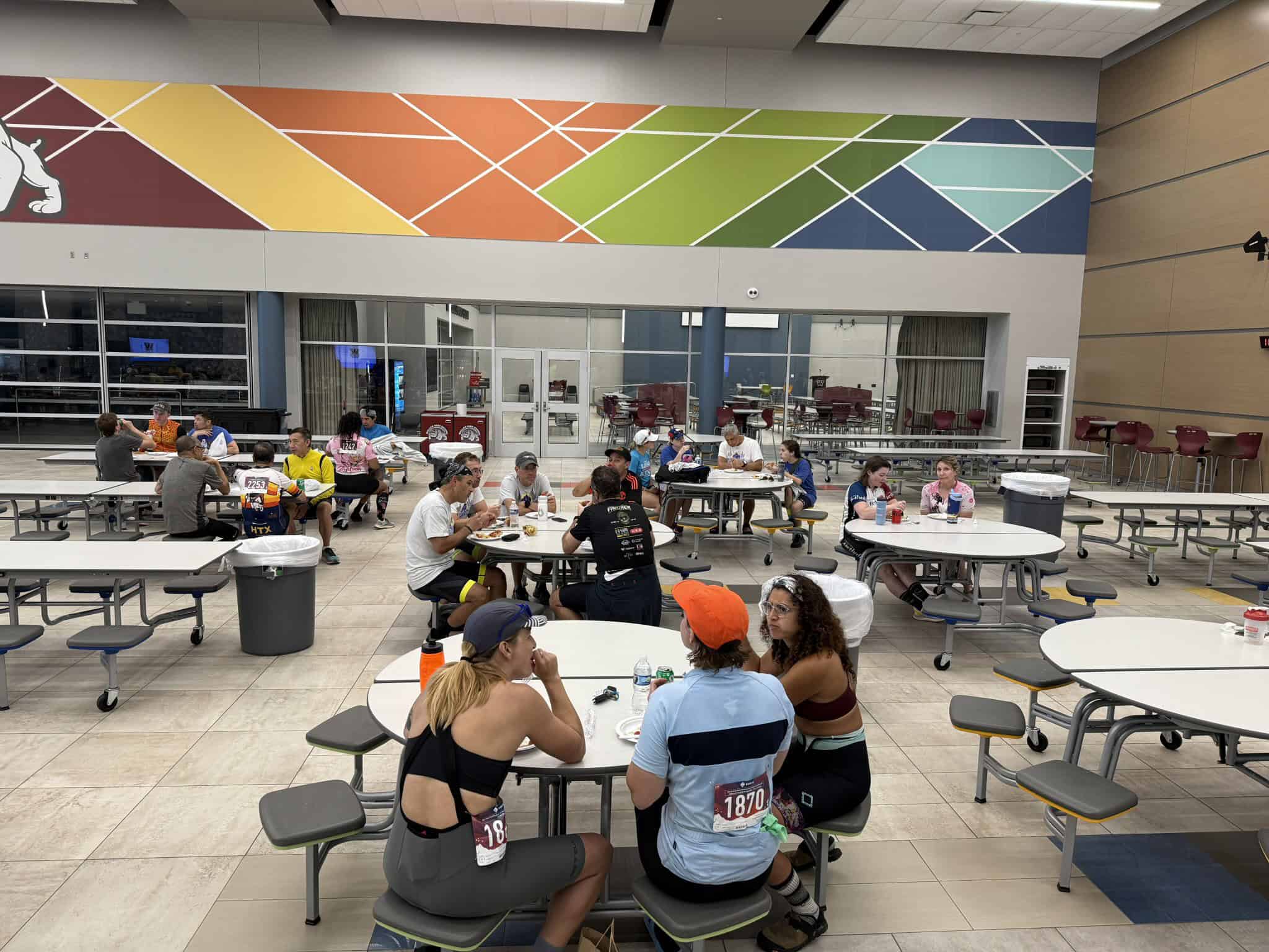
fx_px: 880
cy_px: 476
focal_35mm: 24
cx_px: 634
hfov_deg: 71.6
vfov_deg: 56.8
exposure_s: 1/120
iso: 160
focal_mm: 6.8
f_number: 1.8
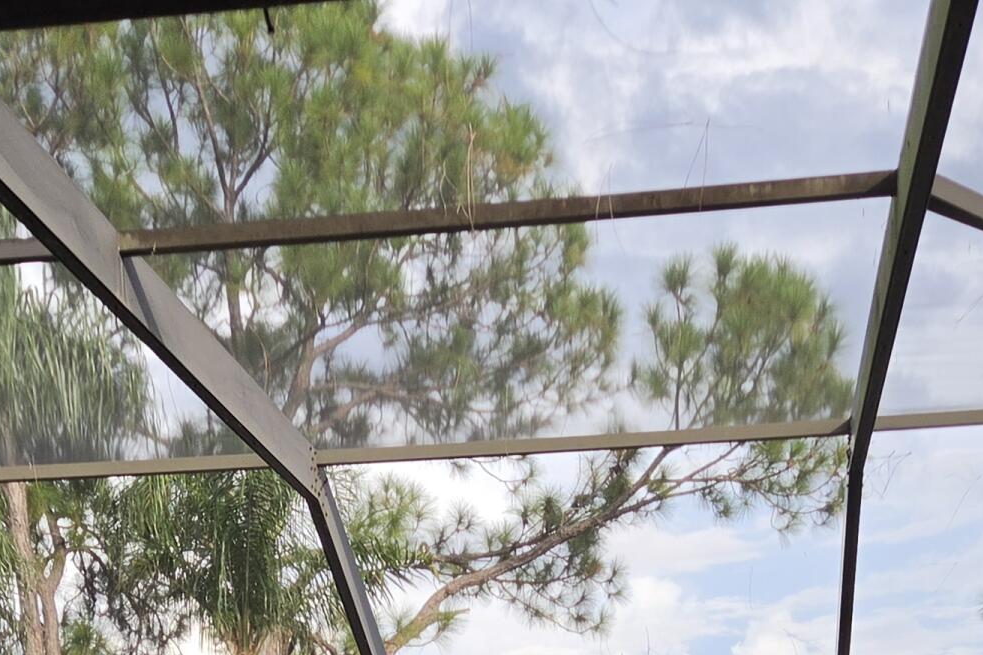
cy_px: 1109
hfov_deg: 27.7
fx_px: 1993
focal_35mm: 73
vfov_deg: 16.3
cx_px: 453
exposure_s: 1/1195
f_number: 1.8
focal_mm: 5.4
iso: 80
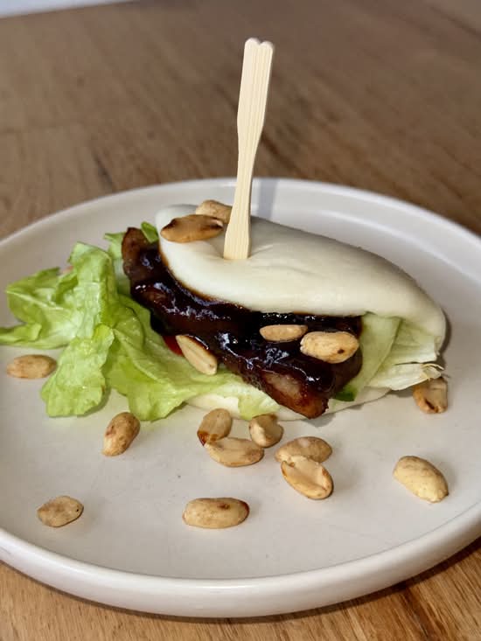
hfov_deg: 30.3
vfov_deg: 39.7
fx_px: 889
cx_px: 240
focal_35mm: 48
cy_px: 320
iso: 50
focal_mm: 6.76
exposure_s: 1/1490
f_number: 1.78
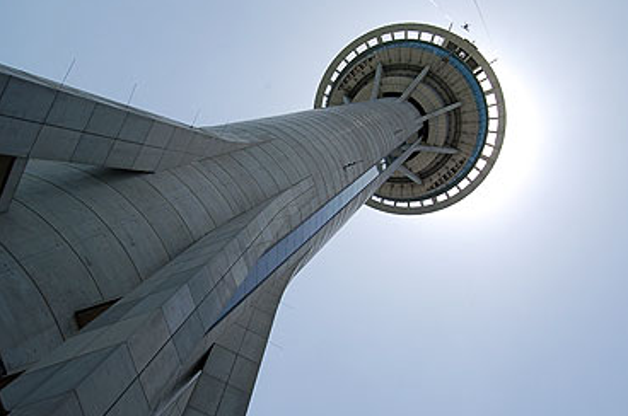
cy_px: 179
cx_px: 259
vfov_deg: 24.5
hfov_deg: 36.2
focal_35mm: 55
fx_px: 958
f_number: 10
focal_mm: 30
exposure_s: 1/400
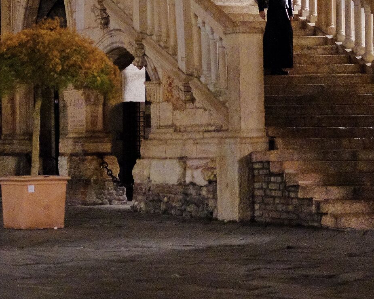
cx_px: 74
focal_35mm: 129
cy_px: 58
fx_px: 1428
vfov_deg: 11.9
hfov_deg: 14.8
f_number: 1.4
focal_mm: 35
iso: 3200
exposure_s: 1/100
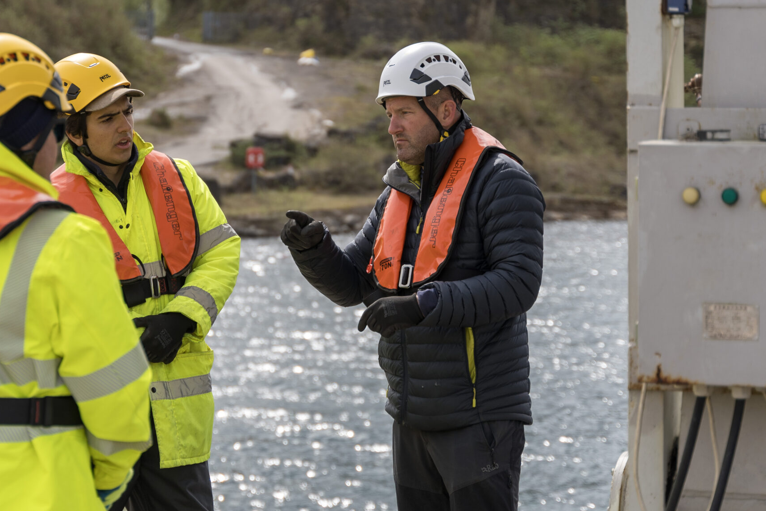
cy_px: 301
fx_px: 1745
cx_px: 204
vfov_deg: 16.6
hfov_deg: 24.5
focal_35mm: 82
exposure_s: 1/2000
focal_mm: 55
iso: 160
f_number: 2.8
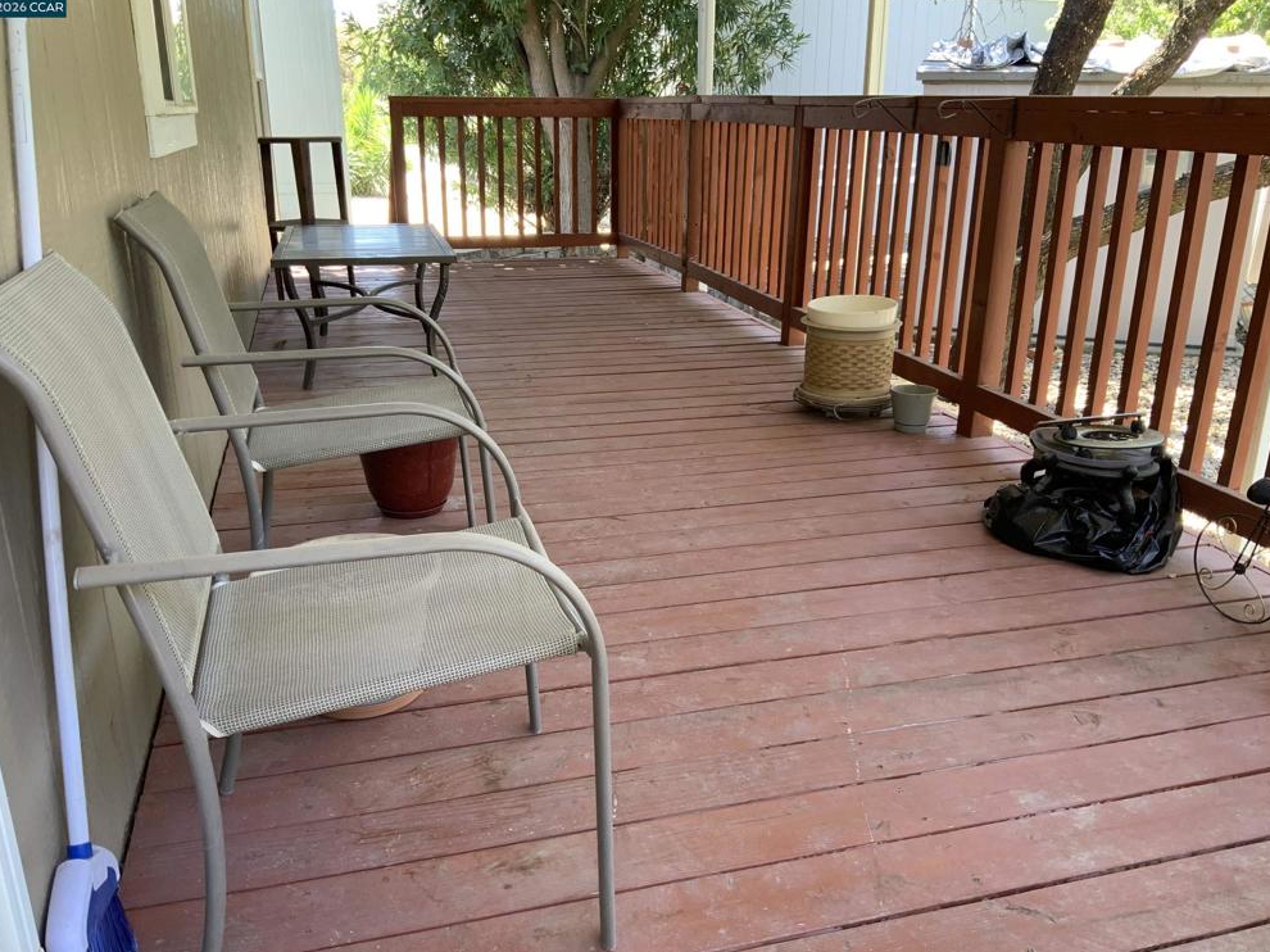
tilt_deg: -20.5
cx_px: 638
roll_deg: +0.5
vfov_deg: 46.8
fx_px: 1100
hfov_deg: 60.0
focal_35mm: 30
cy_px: 489
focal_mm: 3
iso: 40
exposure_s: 1/60
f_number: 1.8
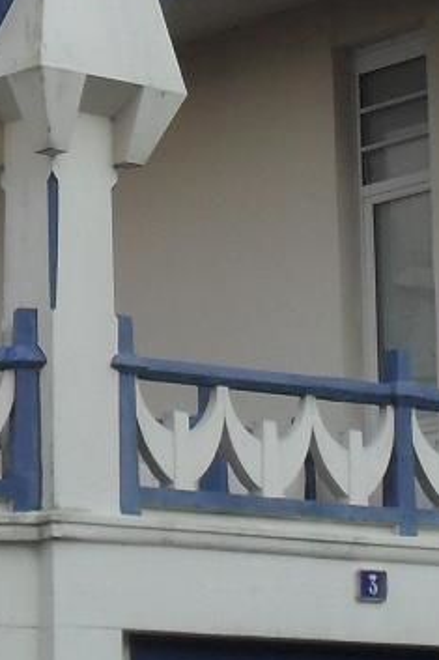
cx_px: 106
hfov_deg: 8.3
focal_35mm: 165
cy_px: 148
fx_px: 3021
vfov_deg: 12.4
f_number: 3.2
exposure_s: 1/350
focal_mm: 6.3
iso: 100
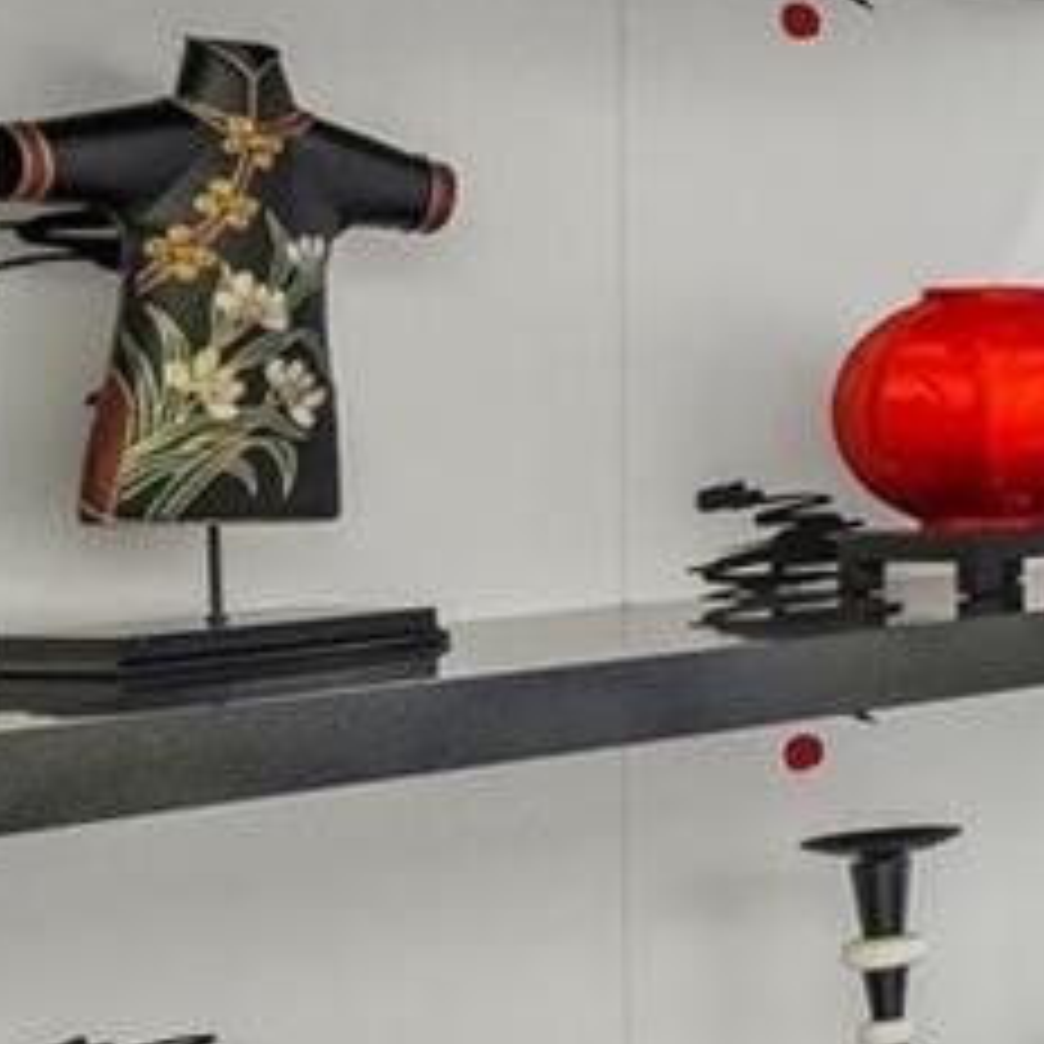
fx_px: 3003
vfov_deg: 19.6
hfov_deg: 13.3
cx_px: 2637
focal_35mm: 88
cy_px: 284
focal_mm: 15
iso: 400
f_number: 8
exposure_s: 1/40
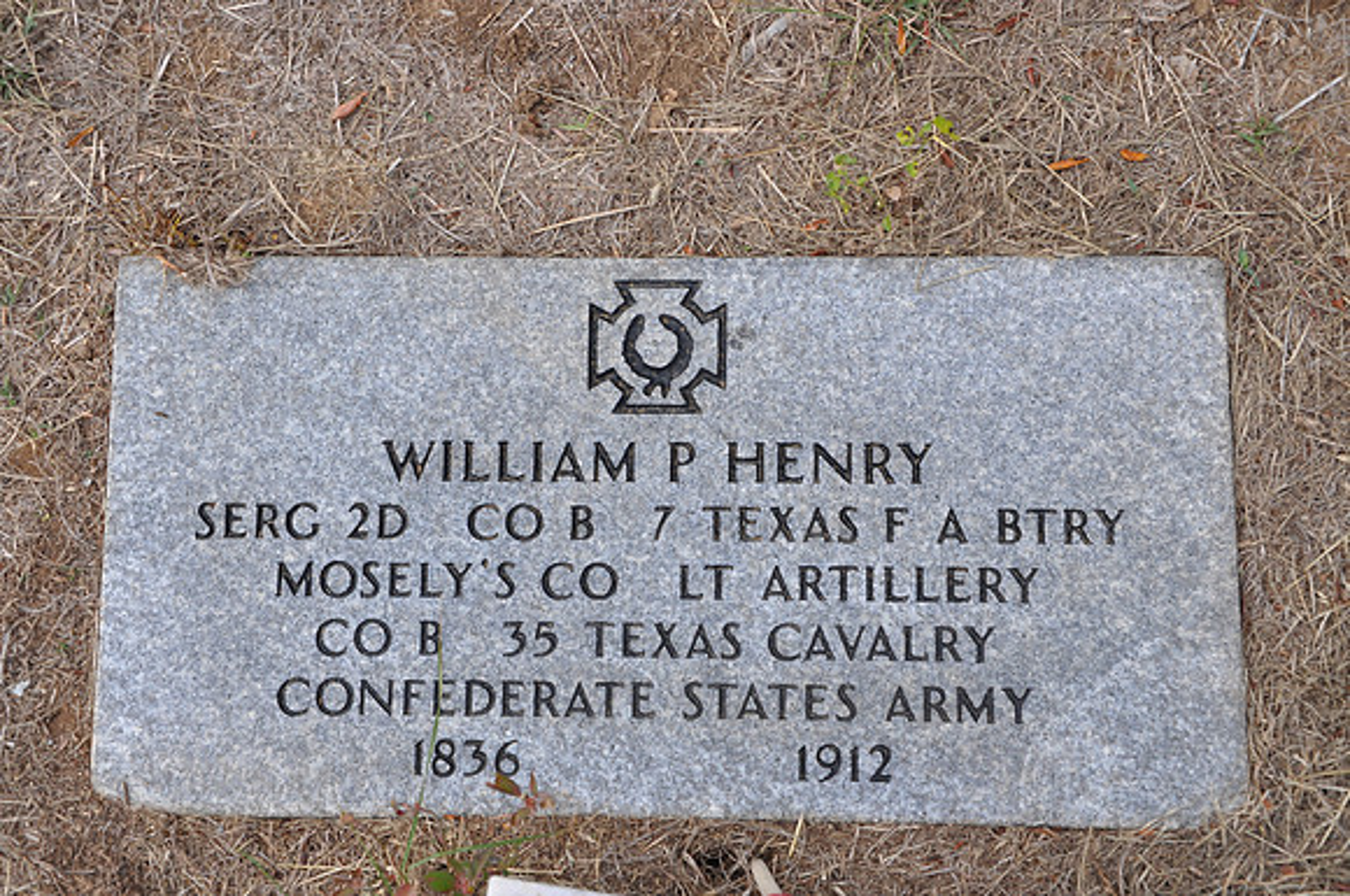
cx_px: 675
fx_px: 1910
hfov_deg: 38.9
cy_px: 448
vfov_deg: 26.4
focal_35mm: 51
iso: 200
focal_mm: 34
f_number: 8
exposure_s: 1/60
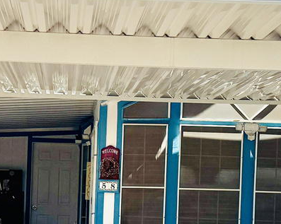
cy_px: 207
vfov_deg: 12.6
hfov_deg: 15.9
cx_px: 87
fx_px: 1006
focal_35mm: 121
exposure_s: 1/5348
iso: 80
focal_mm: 6.76
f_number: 1.78
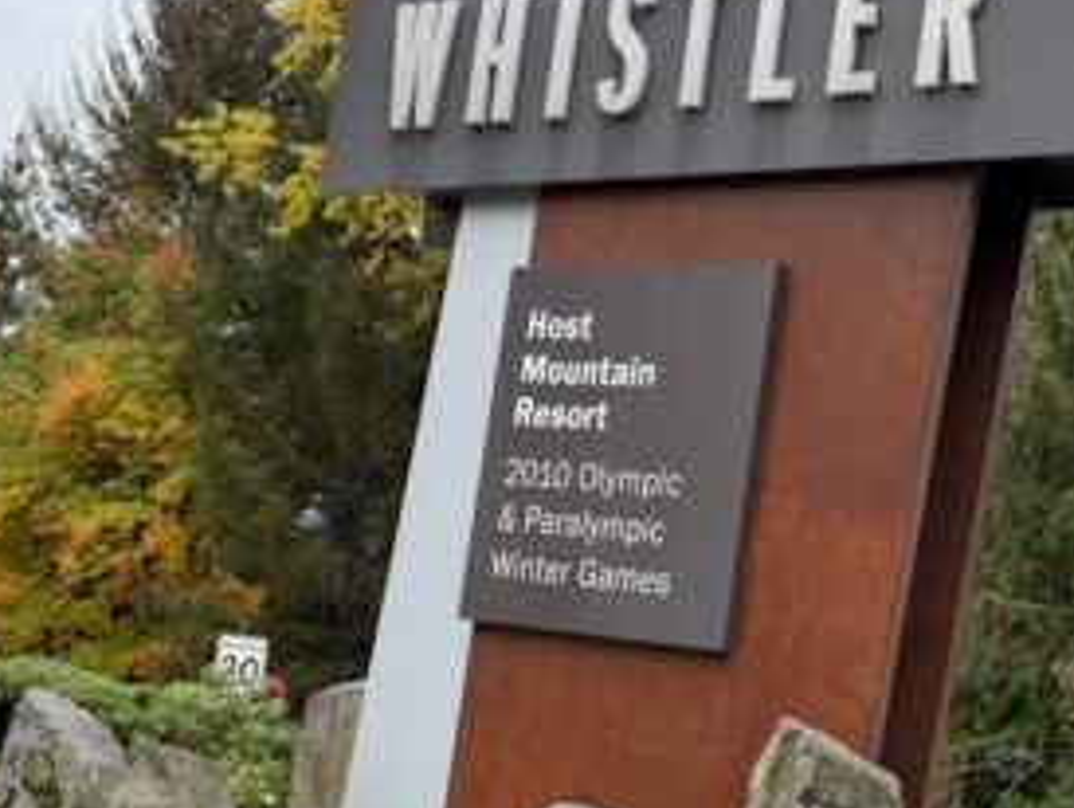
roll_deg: -9.8
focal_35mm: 70
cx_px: 635
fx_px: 2174
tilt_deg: +7.5
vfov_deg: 21.0
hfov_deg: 27.7
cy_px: 431
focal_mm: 6.76
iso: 100
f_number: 1.78
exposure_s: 1/1493
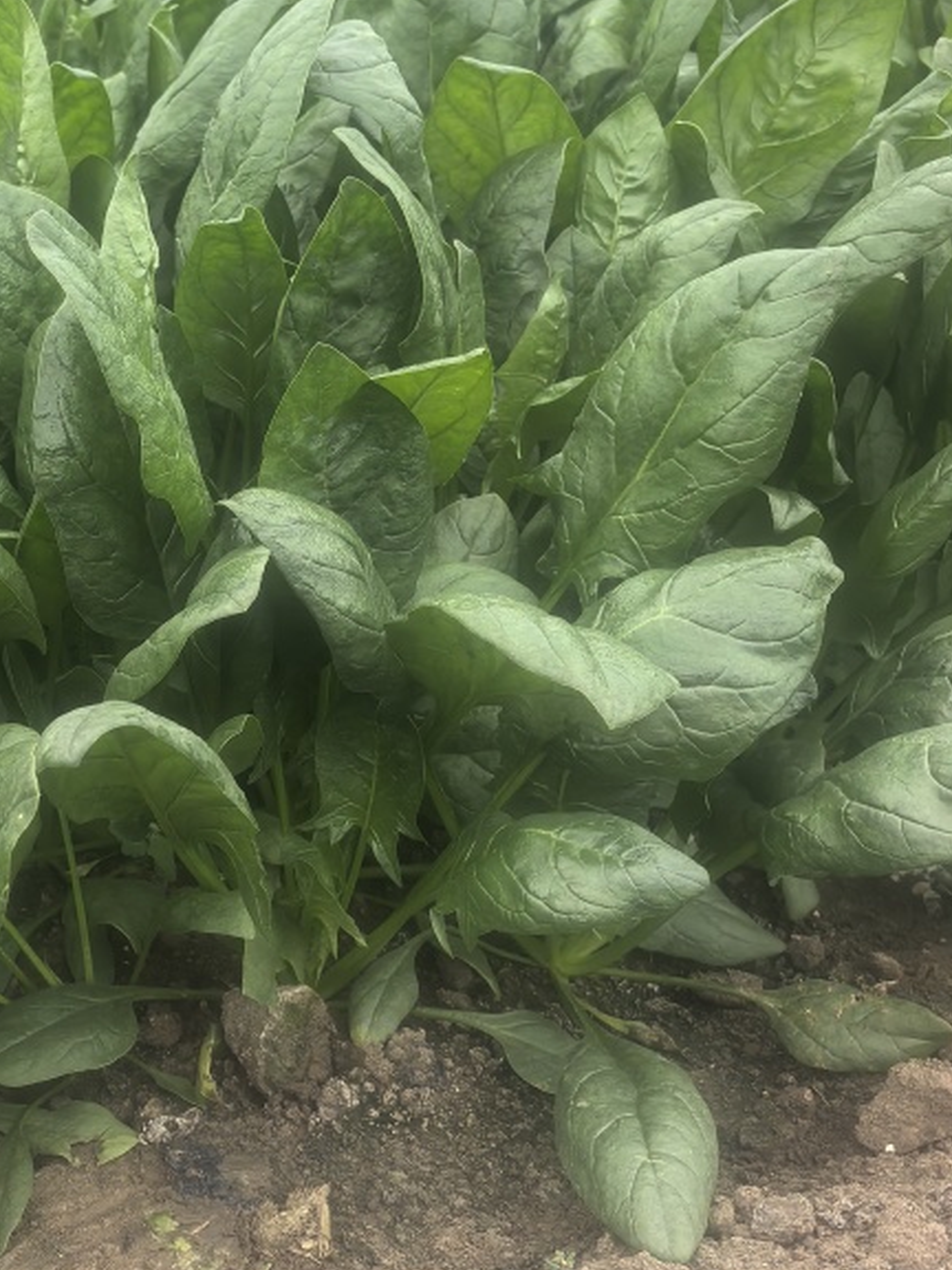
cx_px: 128
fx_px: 1833
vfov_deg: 38.1
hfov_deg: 28.2
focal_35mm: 50
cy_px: 707
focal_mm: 6.98
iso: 320
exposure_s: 1/50
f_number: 2
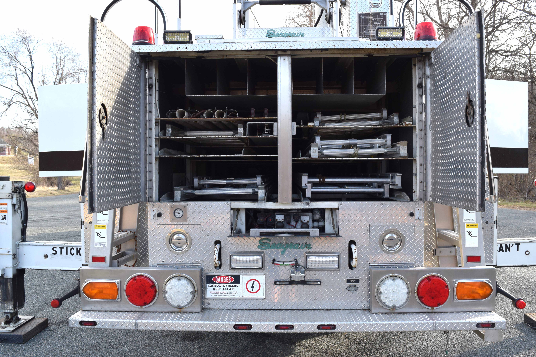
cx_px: 268
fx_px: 447
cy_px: 178
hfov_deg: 61.9
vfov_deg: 43.6
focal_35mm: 30
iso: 400
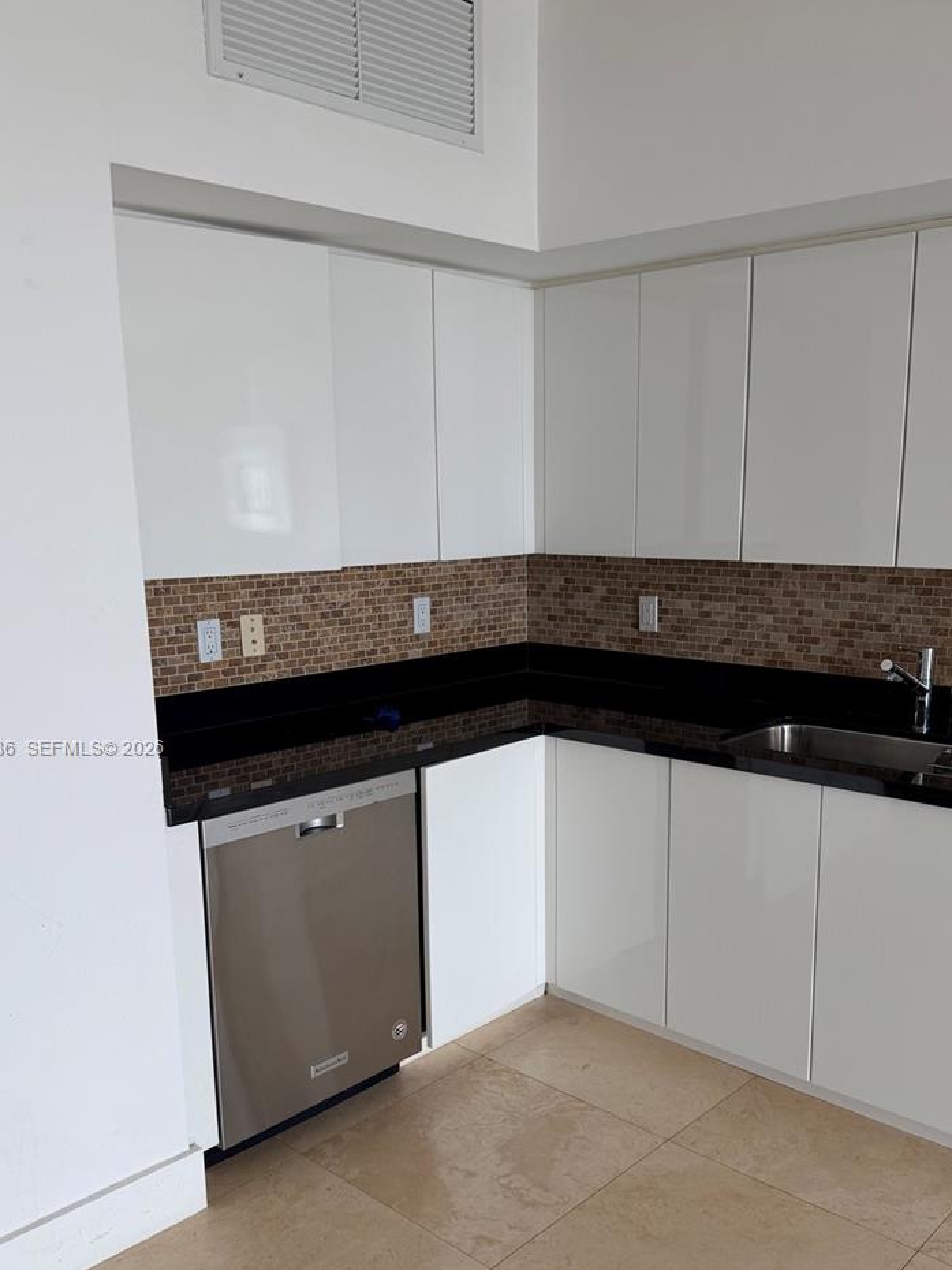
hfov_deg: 45.4
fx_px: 1136
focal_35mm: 31
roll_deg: +0.8
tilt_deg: -10.7
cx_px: 526
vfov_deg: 58.0
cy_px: 749
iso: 64
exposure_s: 1/121
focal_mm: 6.76
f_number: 1.78
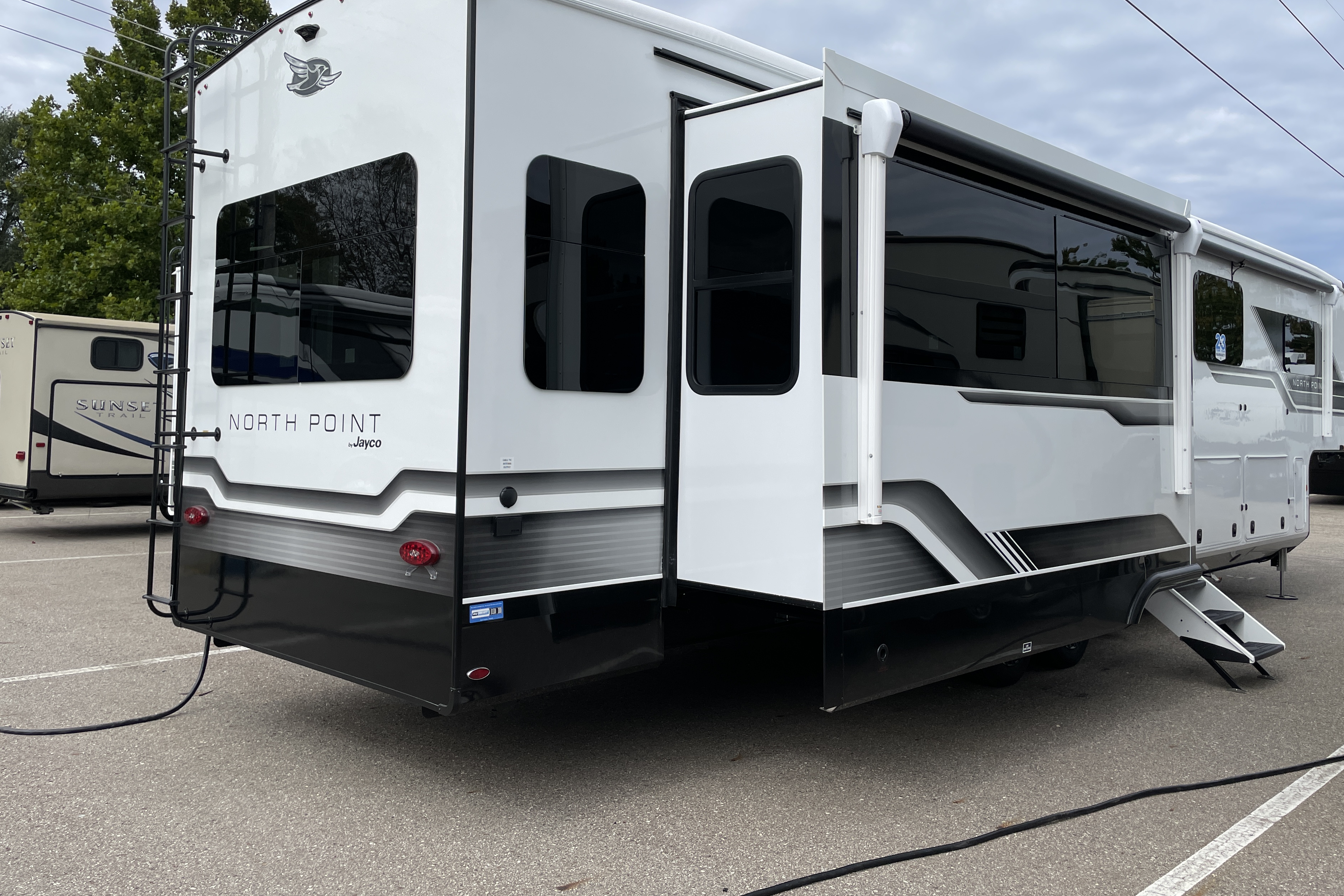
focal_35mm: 29
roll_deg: -0.1
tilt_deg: +2.4
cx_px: 685
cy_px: 393
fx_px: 1082
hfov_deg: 63.7
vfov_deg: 44.9
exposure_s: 1/4292
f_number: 1.6
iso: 32
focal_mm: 4.2
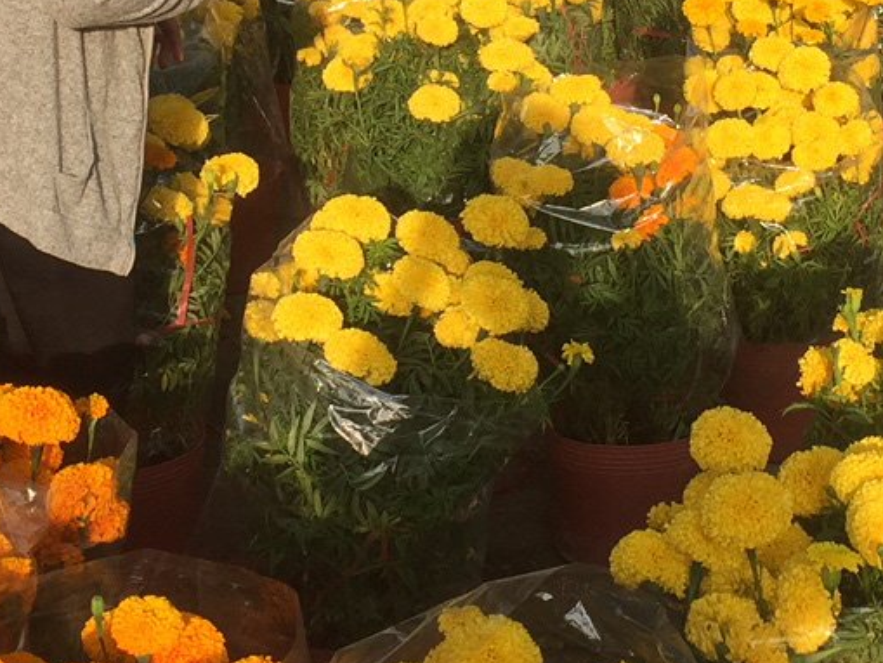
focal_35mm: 93
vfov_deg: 15.6
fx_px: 2373
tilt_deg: -13.5
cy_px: 12
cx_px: 453
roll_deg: -1.3
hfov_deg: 21.1
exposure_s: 1/964
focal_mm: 4.15
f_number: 2.2
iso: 32
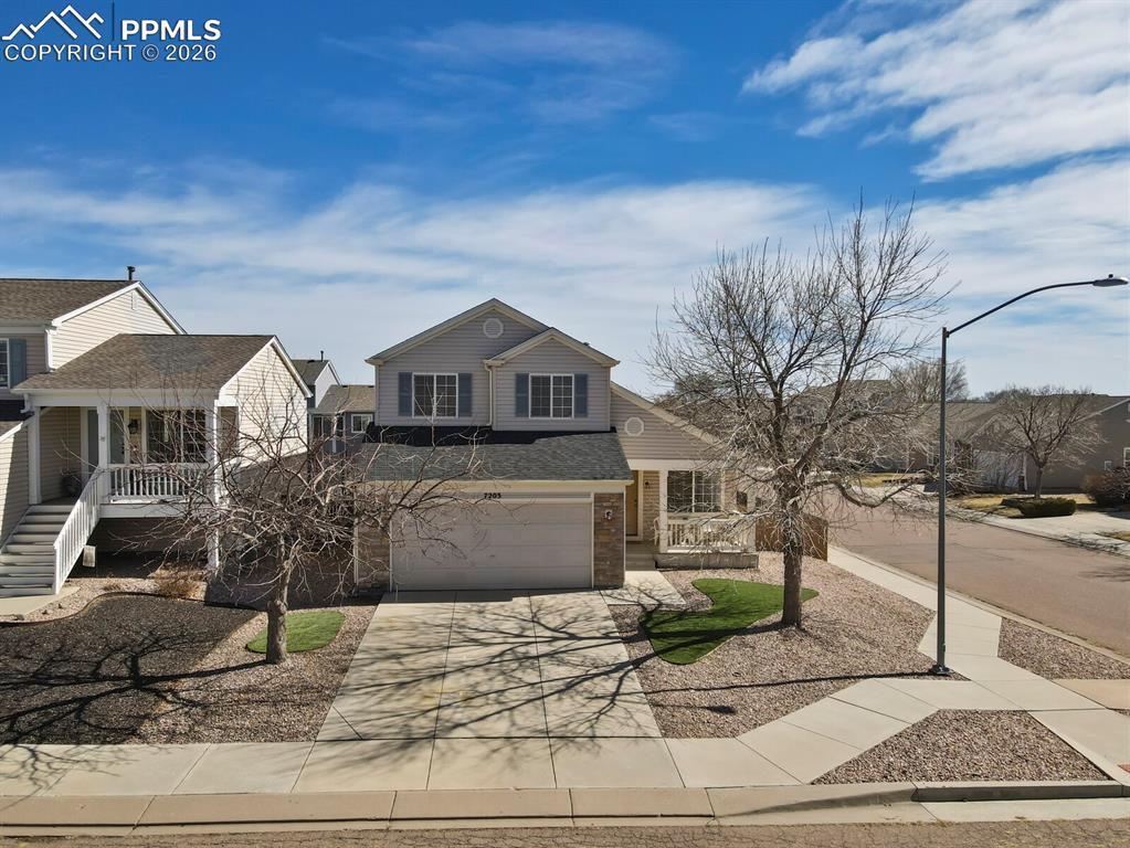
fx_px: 784
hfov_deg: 71.6
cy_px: 424
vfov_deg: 56.8
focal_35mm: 24
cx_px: 565
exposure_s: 1/640
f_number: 2.8
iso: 100
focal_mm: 4.5
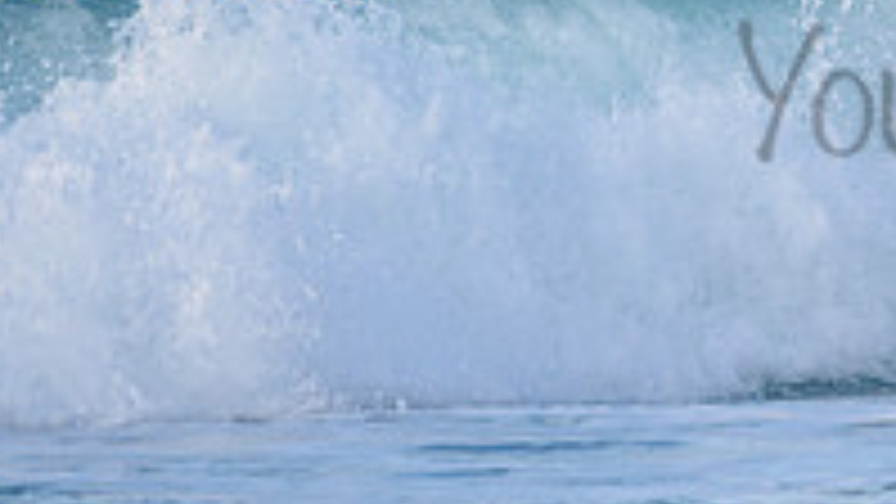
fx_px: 44529
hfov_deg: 1.2
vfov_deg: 0.6
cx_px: 1234
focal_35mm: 1874
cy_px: 73
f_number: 5.6
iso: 360
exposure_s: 1/1250
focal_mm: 500
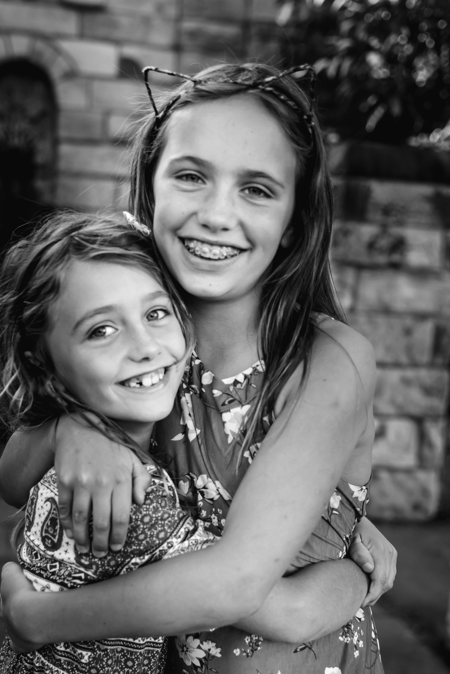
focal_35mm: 57
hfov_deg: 23.8
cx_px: 187
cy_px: 417
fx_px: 1068
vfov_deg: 34.9
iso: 640
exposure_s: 1/400
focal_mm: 46
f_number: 3.2
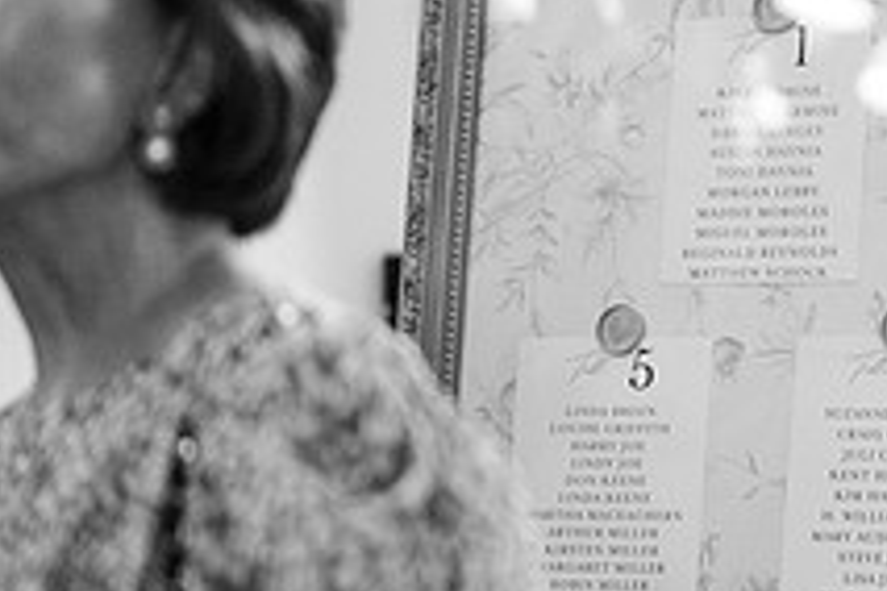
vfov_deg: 5.9
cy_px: 323
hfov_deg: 8.8
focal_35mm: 231
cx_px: 933
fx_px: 5691
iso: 2500
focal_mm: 85
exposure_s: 1/125
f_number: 1.8
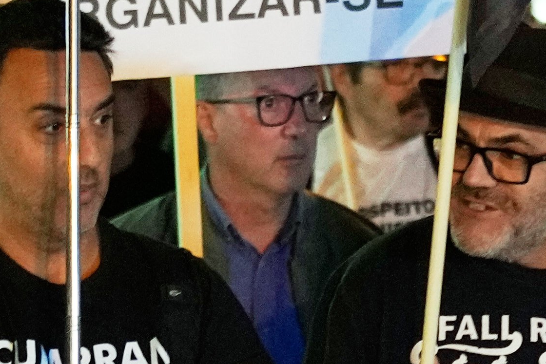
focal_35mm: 270
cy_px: 315
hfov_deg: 7.6
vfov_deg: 5.1
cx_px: -29
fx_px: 4095
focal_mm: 35
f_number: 1.4
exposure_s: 1/250
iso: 3200
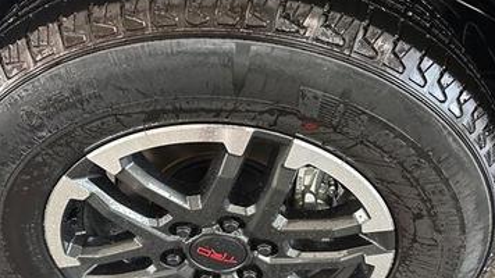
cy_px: 186
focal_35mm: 37
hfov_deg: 53.9
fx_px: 485
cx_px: 216
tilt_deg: -45.2
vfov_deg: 31.7
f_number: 1.78
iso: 800
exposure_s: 1/40
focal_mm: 6.86
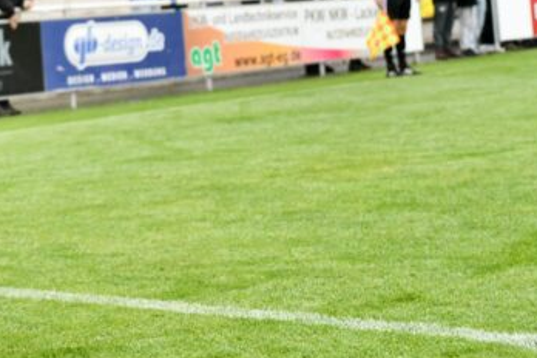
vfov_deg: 13.1
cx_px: -157
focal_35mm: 103
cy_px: -24
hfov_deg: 18.5
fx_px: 1536
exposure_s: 1/1000
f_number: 2.8
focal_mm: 35
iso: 1600
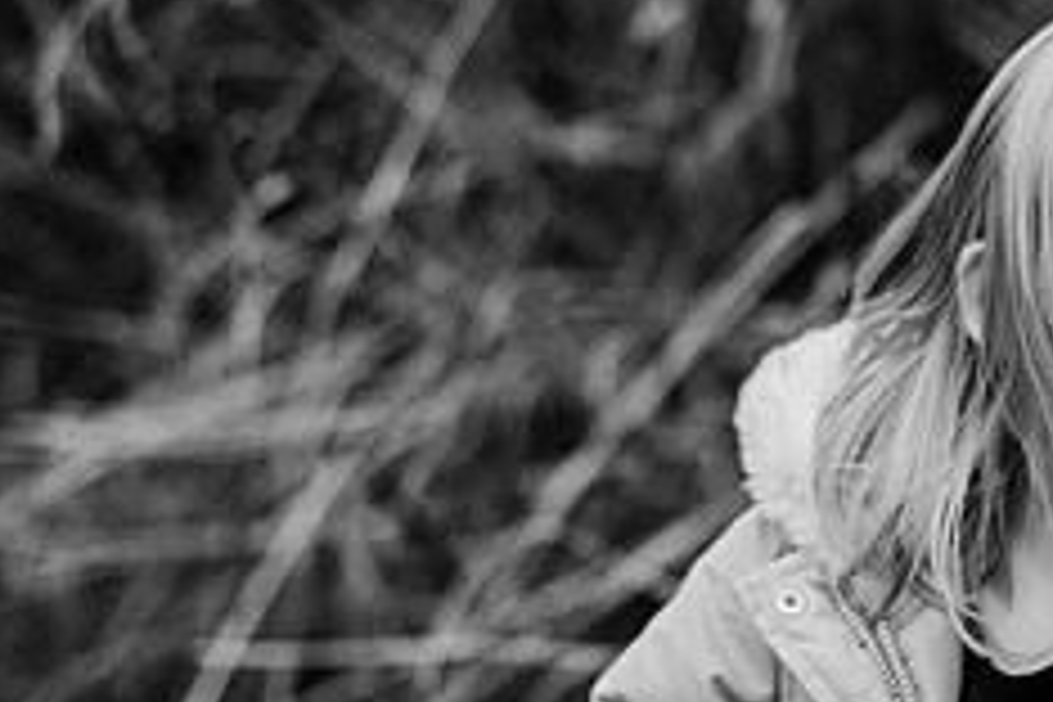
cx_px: 994
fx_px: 3627
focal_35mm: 124
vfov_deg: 11.0
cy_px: 259
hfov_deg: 16.3
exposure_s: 1/800
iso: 320
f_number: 2.2
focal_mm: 50
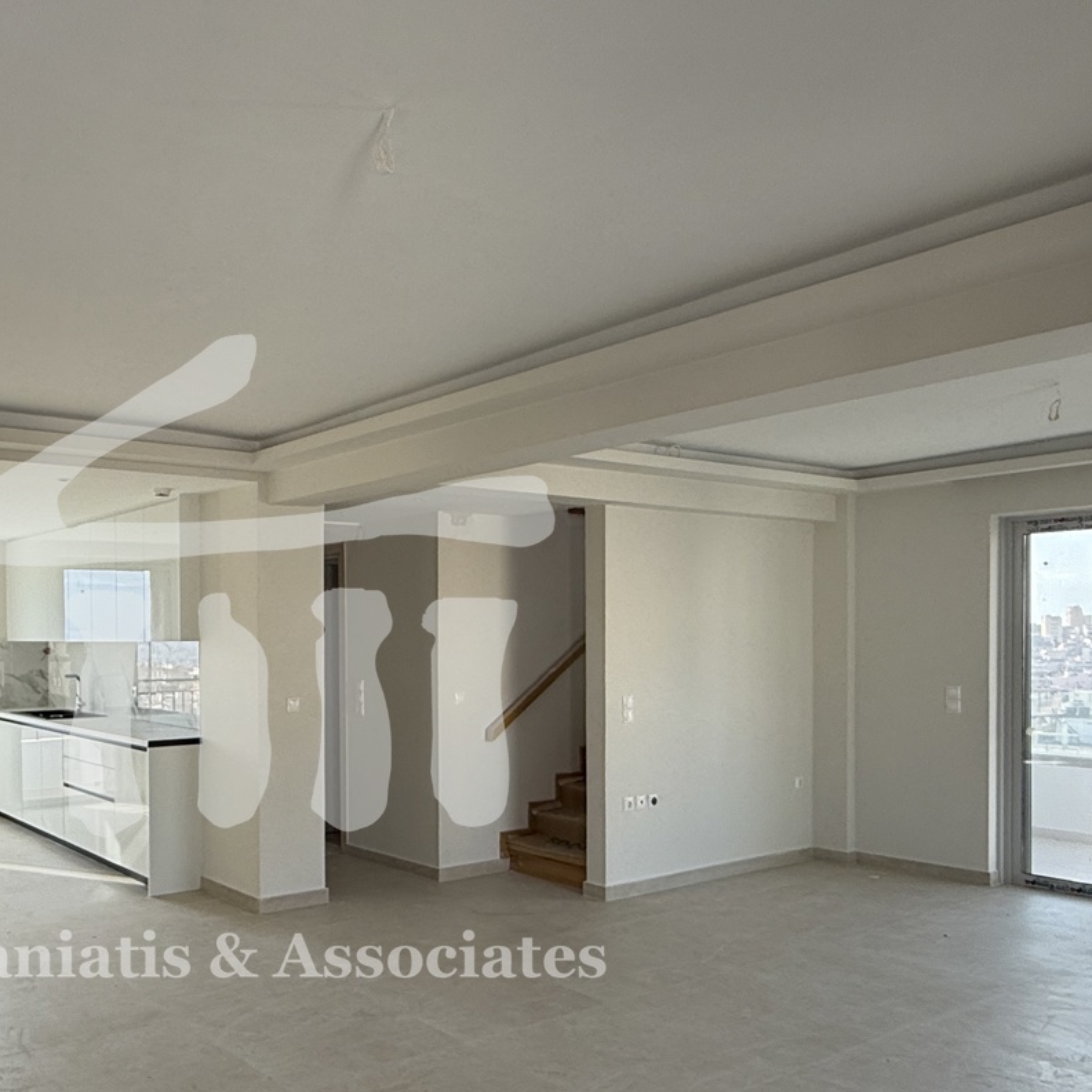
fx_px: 1071
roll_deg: +1.0
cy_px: 658
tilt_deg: +0.4
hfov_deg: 51.4
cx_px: 256
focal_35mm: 30
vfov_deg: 53.6
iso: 64
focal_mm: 2.22
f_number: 2.2
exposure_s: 1/200
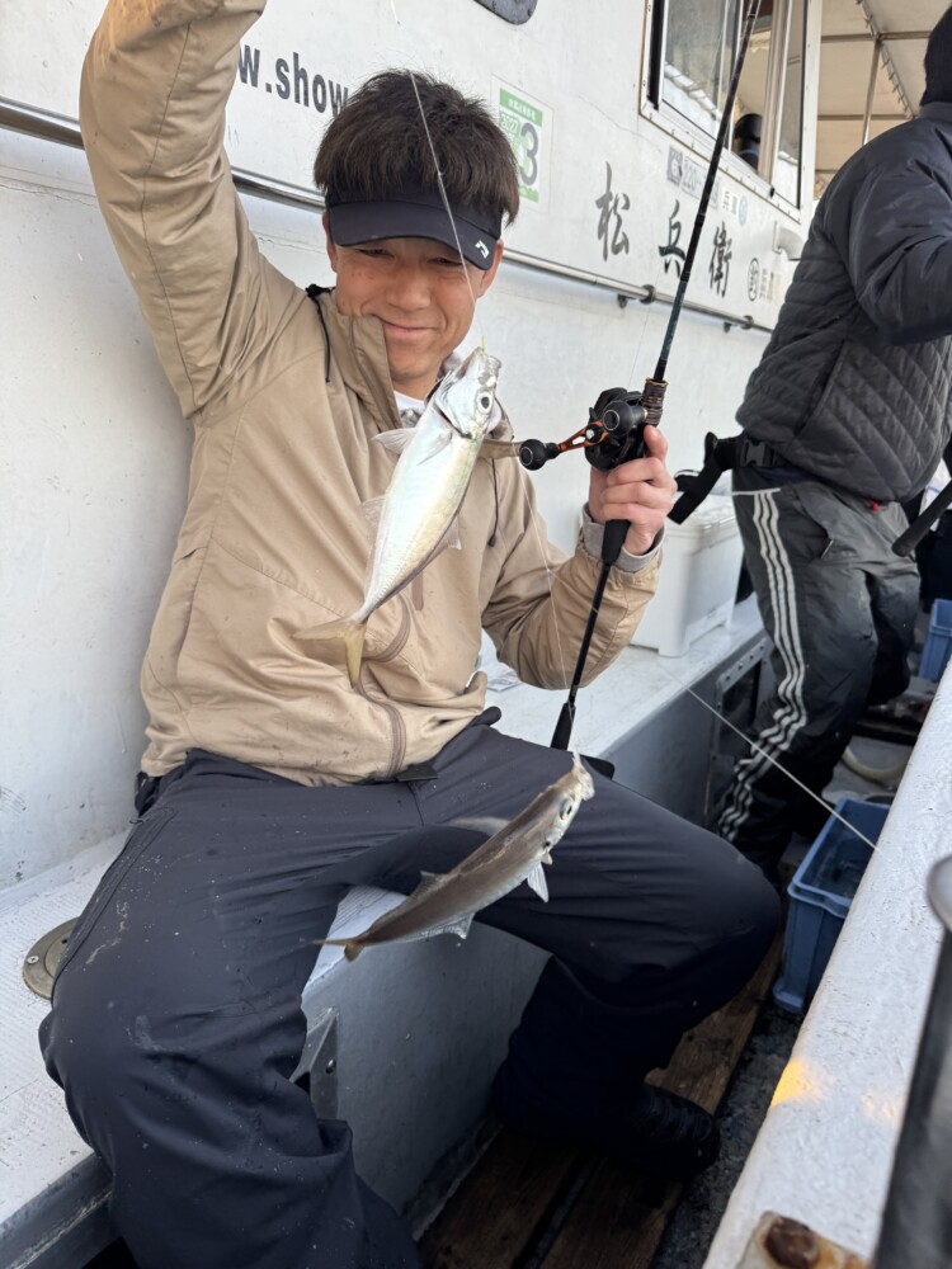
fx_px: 880
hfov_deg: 56.8
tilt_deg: -8.0
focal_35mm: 24
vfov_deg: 71.6
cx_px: 476
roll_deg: +3.4
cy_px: 634
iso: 64
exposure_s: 1/200
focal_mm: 6.76
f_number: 1.78
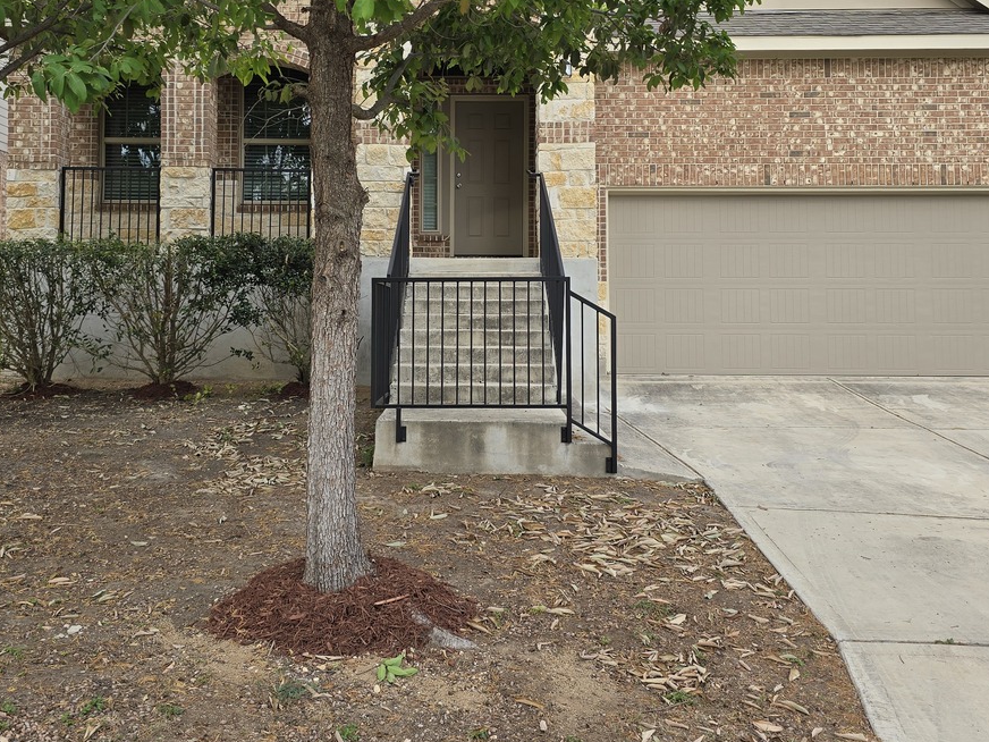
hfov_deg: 48.9
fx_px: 1086
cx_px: 442
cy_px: 241
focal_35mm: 38
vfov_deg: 37.3
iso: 12
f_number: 1.7
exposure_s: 1/344
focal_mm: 6.3
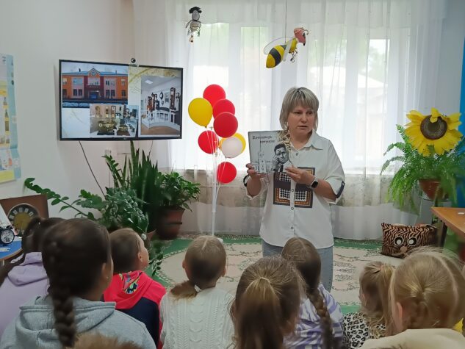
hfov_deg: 46.8
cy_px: 174
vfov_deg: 36.0
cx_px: 232
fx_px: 537
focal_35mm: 40
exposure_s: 1/100
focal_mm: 5.59
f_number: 1.8
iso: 125
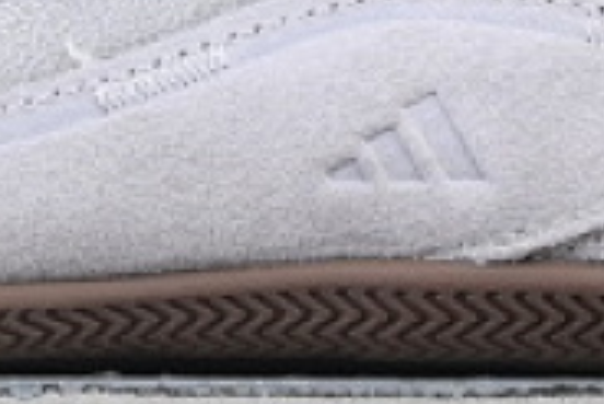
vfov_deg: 3.1
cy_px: -355
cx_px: 121
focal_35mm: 440
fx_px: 7388
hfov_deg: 4.7
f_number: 7.1
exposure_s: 1/60
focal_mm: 50
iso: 160
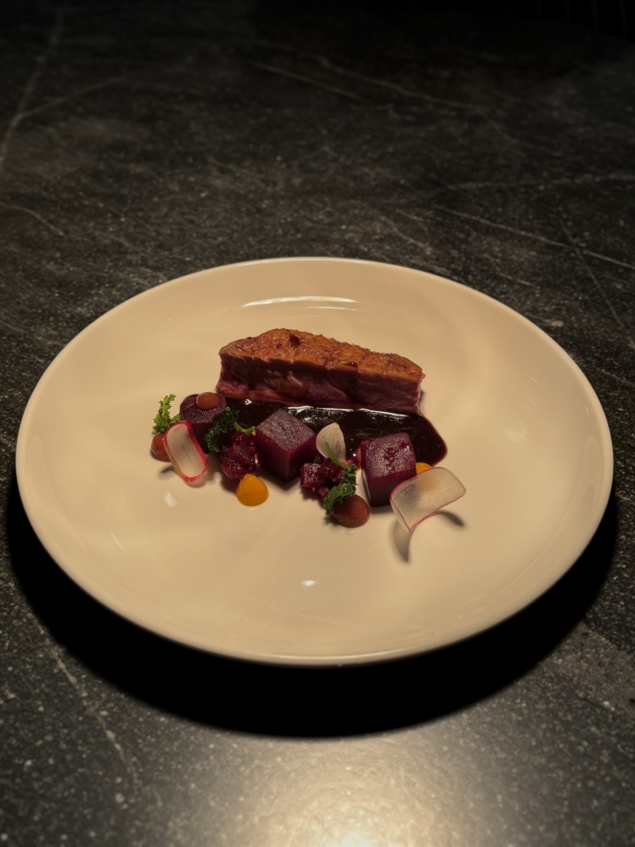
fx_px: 1174
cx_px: 318
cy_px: 424
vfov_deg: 39.7
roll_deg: -1.1
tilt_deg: -33.3
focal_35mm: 48
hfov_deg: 30.3
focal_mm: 6.86
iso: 64
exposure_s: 1/439
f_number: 1.78
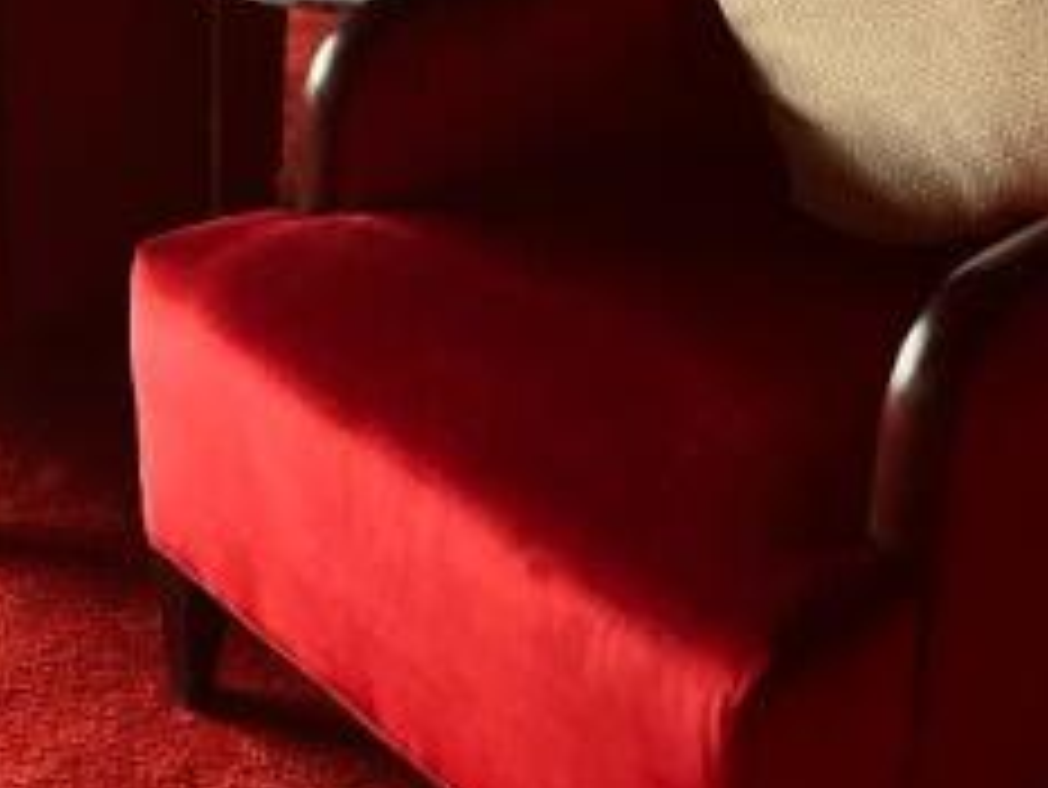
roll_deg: +0.6
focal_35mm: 65
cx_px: 281
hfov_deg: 29.4
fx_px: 1969
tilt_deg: -17.2
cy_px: -146
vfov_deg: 21.1
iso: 640
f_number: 1.6
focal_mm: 5.1
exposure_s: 1/33
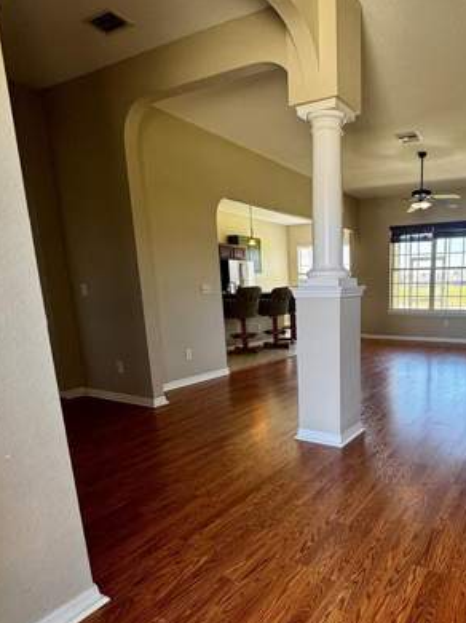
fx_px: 413
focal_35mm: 23
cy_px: 379
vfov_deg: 73.0
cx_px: 348
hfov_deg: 56.0
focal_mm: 2.22
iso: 80
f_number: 2.2
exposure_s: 1/120
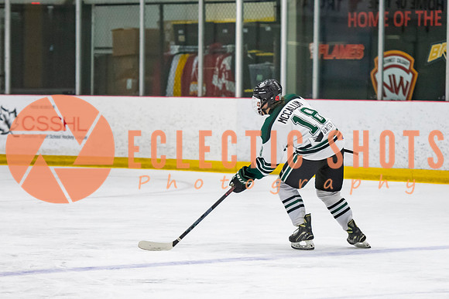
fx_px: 2996
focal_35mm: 240
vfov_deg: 5.7
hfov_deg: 8.6
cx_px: 265
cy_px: 144
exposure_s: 1/640
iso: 2000
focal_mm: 125
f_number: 3.2
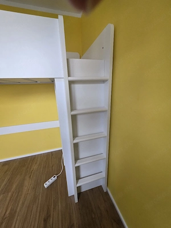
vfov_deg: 106.2
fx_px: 86
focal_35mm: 13
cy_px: 114
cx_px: 86
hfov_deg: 89.9
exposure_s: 1/50.3
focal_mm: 2.2
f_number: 1.9
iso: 160
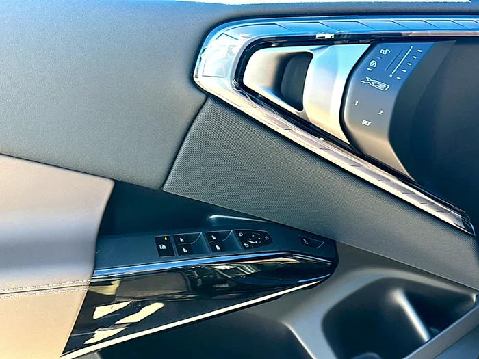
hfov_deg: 69.4
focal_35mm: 25
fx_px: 346
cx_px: 240
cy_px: 180
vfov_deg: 54.9
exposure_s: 1/99
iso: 64
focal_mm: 6.86
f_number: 1.78
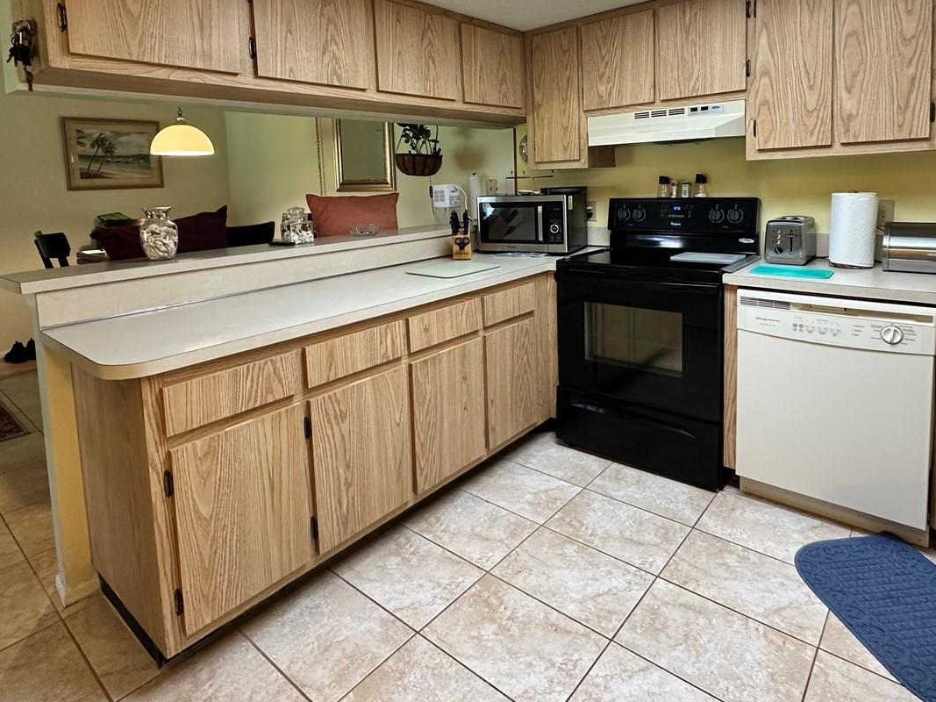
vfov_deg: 61.8
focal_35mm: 21
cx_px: 478
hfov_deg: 79.0
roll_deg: +1.9
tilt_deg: -4.5
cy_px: 232
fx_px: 568
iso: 320
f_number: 2.2
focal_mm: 2.22
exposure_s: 1/60
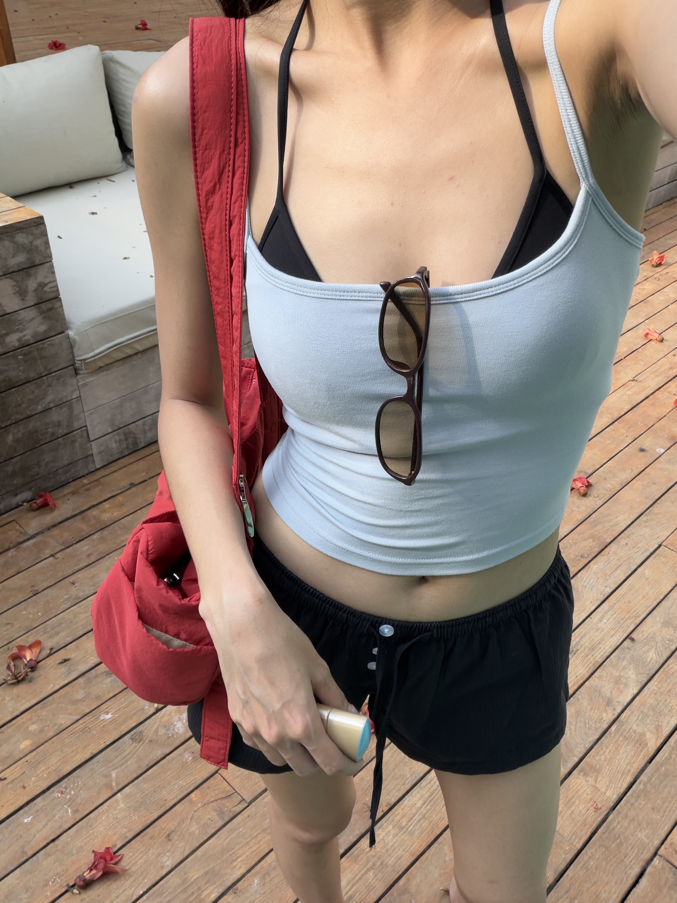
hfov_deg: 46.8
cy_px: 452
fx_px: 782
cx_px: 338
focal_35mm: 30
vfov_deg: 60.0
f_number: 1.9
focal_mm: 2.71
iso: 25
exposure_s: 1/193
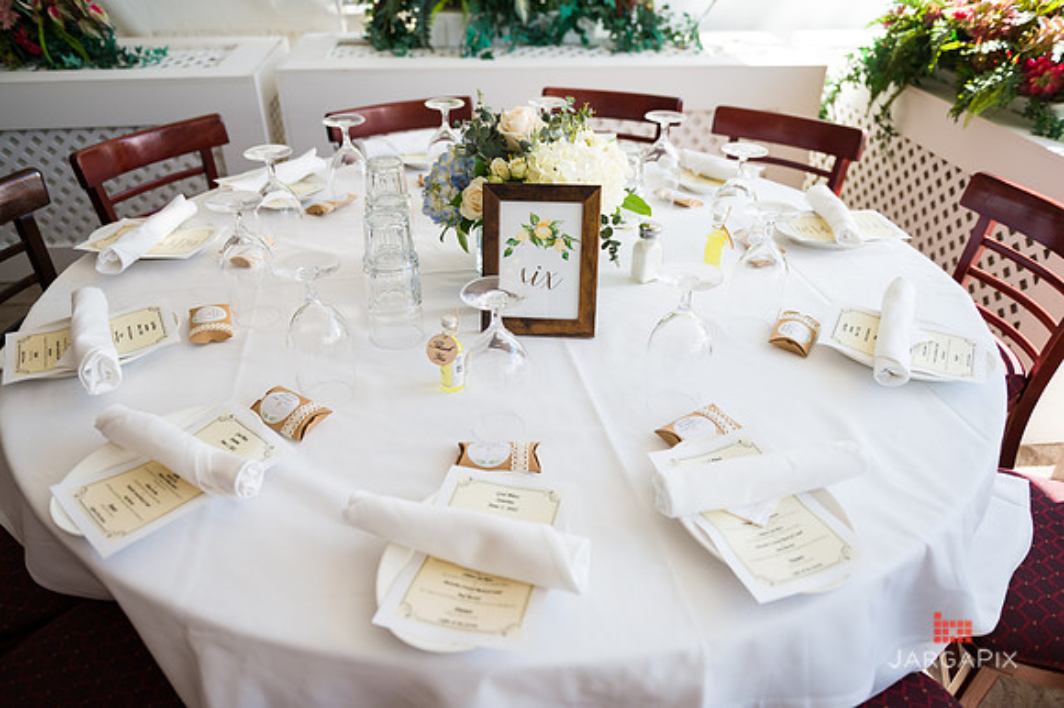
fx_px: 768
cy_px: 354
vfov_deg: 49.5
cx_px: 532
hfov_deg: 69.4
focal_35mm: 26
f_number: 3.2
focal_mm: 26
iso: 320
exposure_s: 1/1000
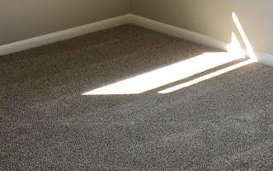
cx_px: 59
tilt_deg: -15.9
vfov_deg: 13.6
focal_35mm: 95
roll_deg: +2.0
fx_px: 707
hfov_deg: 21.6
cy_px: 17
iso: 25
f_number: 2.2
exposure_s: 1/60
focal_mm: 4.15
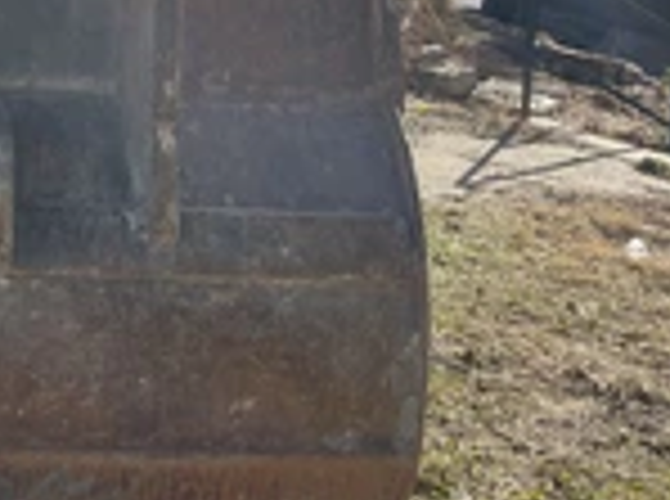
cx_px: -40
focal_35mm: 70
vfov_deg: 20.3
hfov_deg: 26.0
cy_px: 5
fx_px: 1352
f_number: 1.6
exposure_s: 1/1422
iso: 50
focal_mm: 5.1
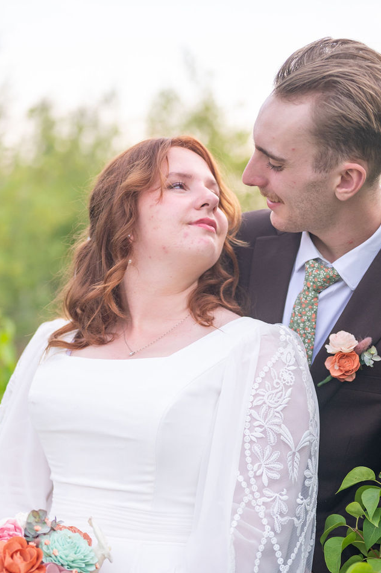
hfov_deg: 16.8
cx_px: 148
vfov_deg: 24.9
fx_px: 1288
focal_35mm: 81
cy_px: 391
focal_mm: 50
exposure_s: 1/800
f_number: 1.8
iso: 250
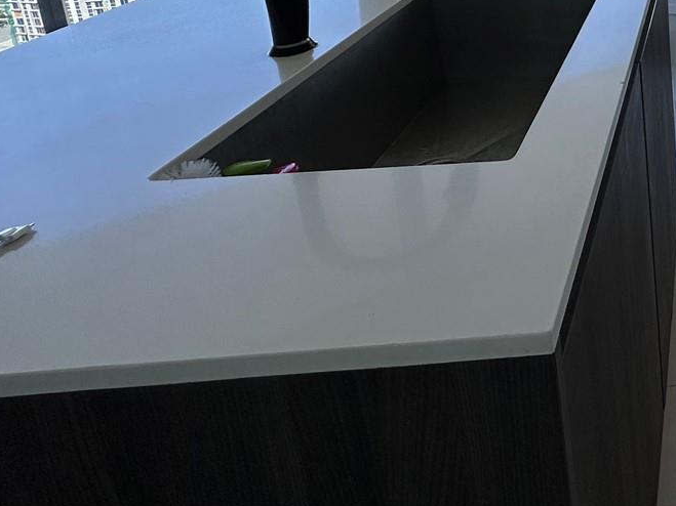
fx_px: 664
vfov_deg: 34.6
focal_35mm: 34
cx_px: 761
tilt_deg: -12.1
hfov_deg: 41.6
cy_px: -80
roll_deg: +0.7
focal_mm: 2.22
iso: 40
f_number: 2.2
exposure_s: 1/481
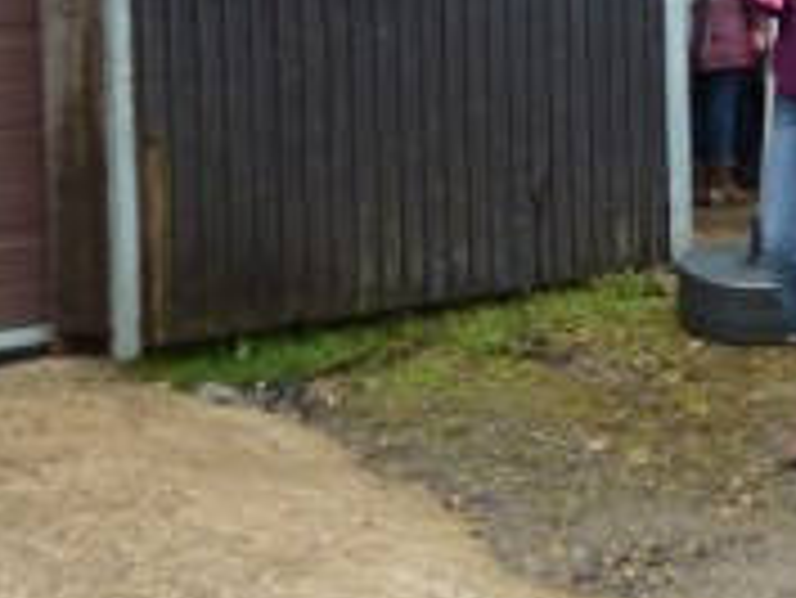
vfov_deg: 15.6
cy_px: -16
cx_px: 1115
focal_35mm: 93
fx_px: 2140
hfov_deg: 19.0
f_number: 2.8
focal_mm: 4.3
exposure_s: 1/80
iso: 100
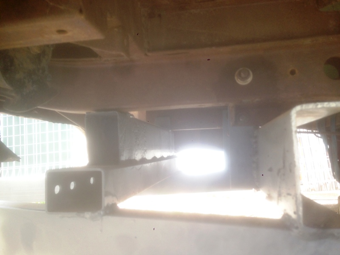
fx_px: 324
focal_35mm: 33
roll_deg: +0.1
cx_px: 170
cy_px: 128
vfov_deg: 42.9
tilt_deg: +8.0
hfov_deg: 55.4
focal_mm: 4.12
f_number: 2.4
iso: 50
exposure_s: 1/20
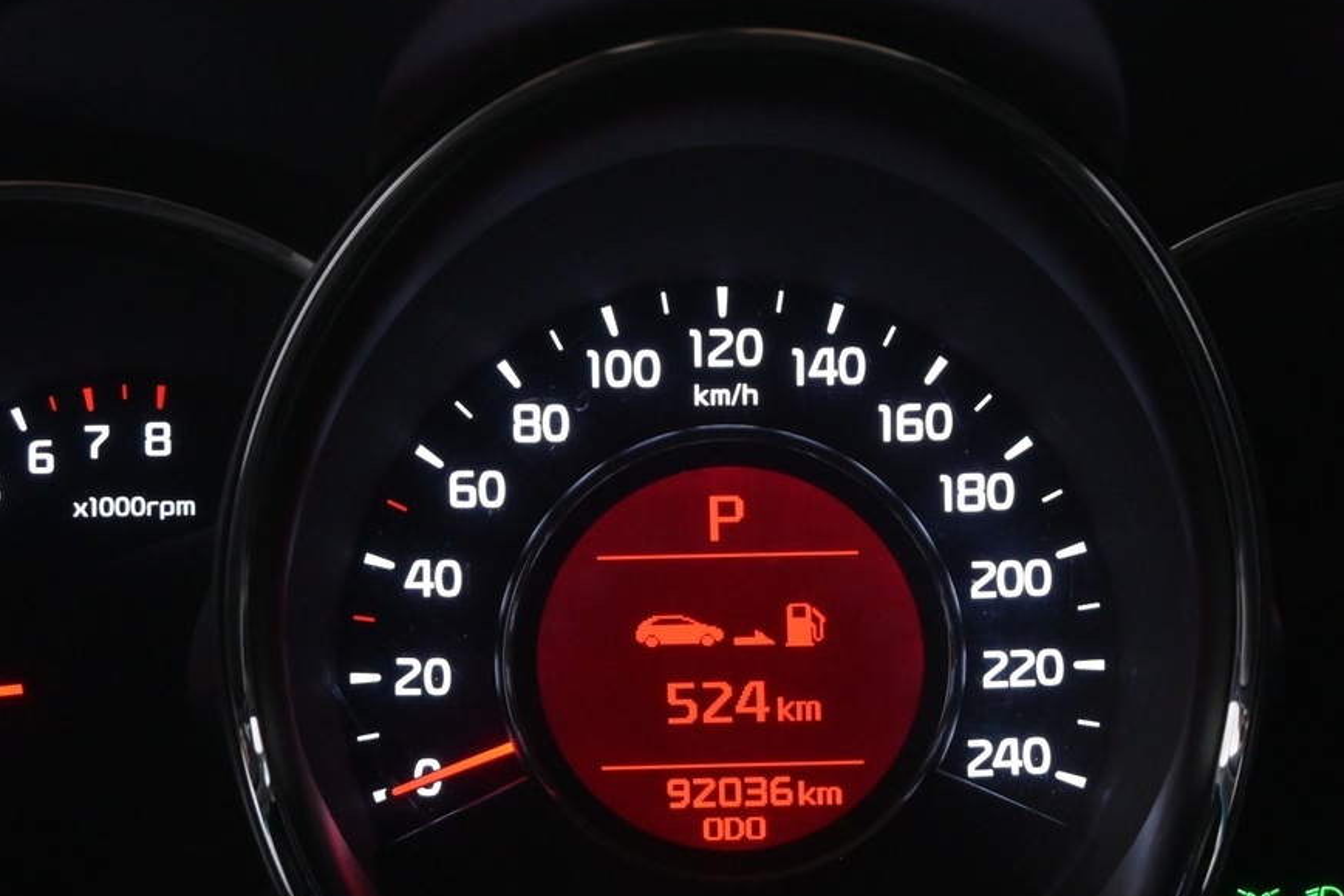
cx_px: 707
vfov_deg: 19.4
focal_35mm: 70
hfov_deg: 28.9
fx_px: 2610
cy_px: 566
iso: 2500
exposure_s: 1/100
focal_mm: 25
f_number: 5
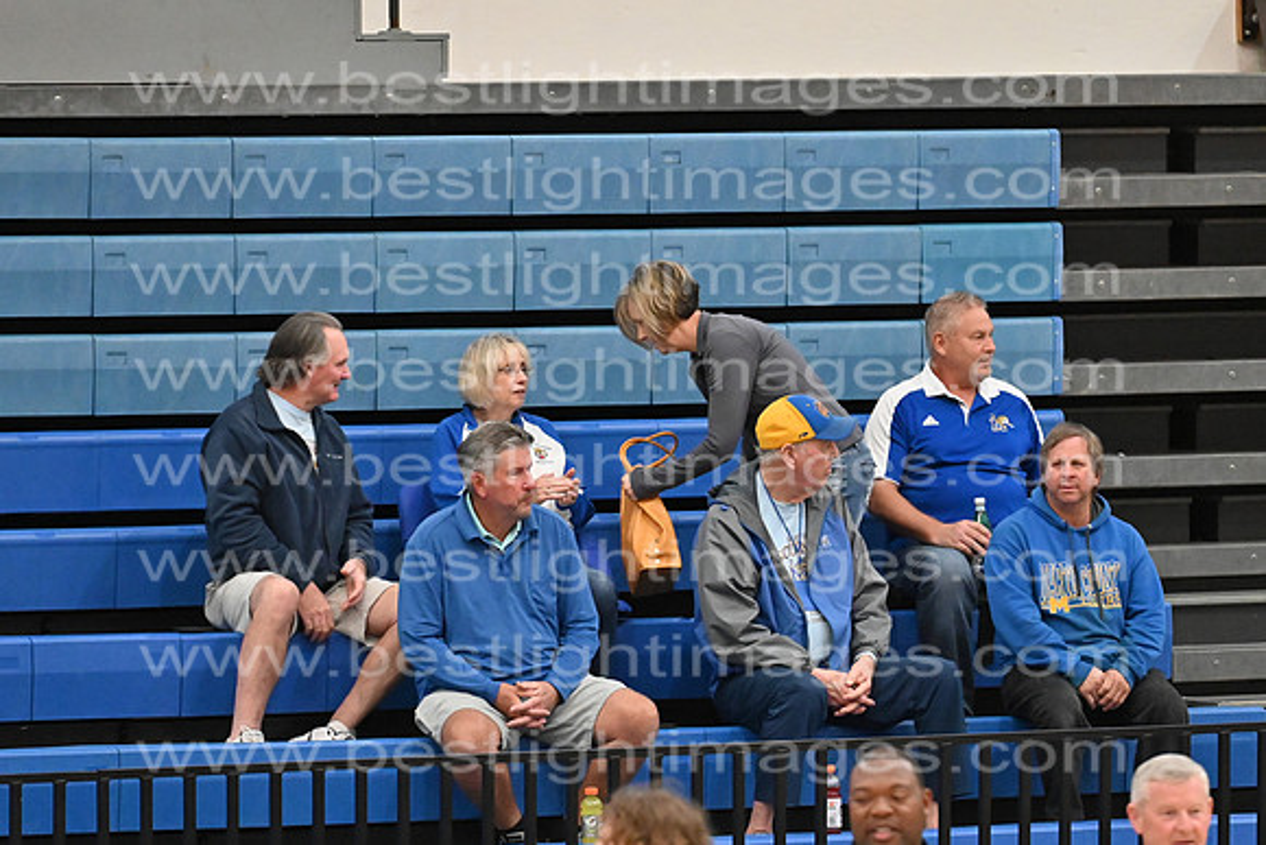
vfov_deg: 4.8
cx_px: 633
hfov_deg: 7.2
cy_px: 422
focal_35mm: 285
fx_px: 10024
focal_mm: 190
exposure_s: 1/800
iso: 7200
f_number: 4
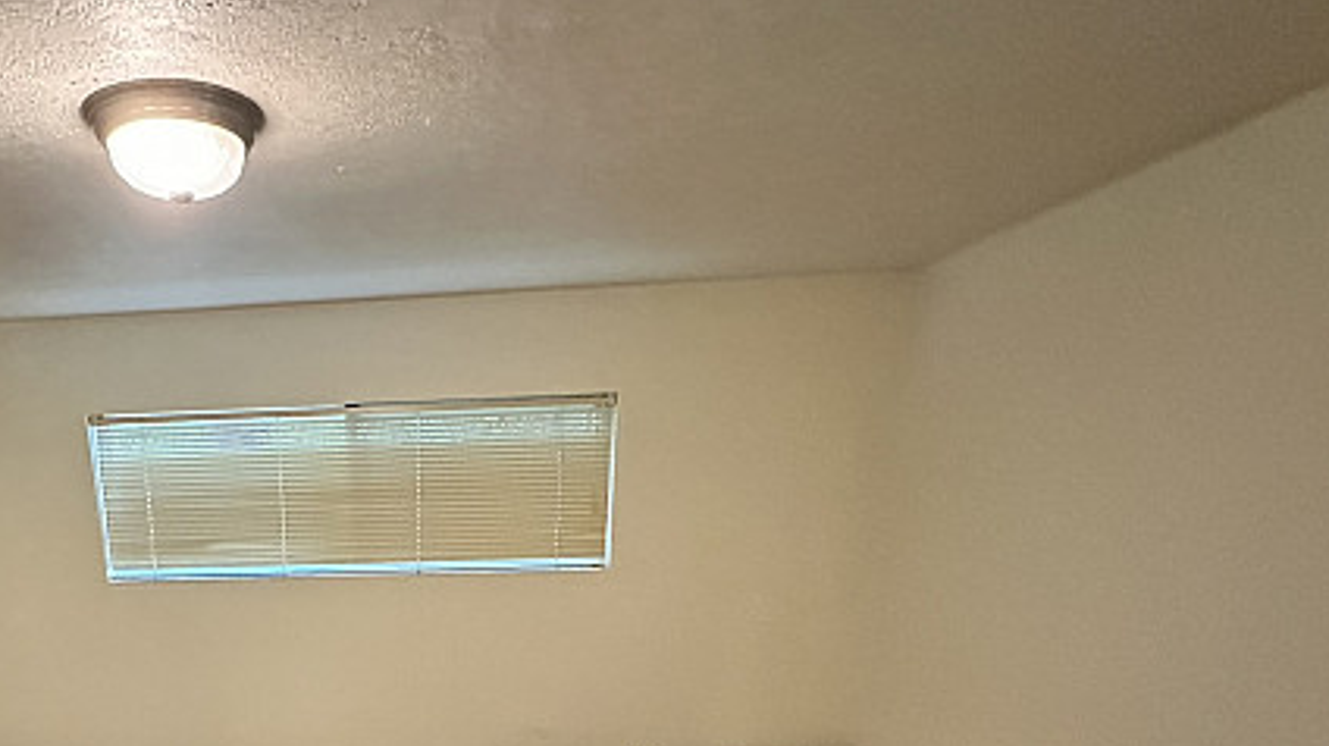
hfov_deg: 72.7
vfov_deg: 42.2
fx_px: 845
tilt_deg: -15.2
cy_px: 721
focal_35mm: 24
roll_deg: +1.2
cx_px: 387
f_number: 2.2
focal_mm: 2.22
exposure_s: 1/60
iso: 1250
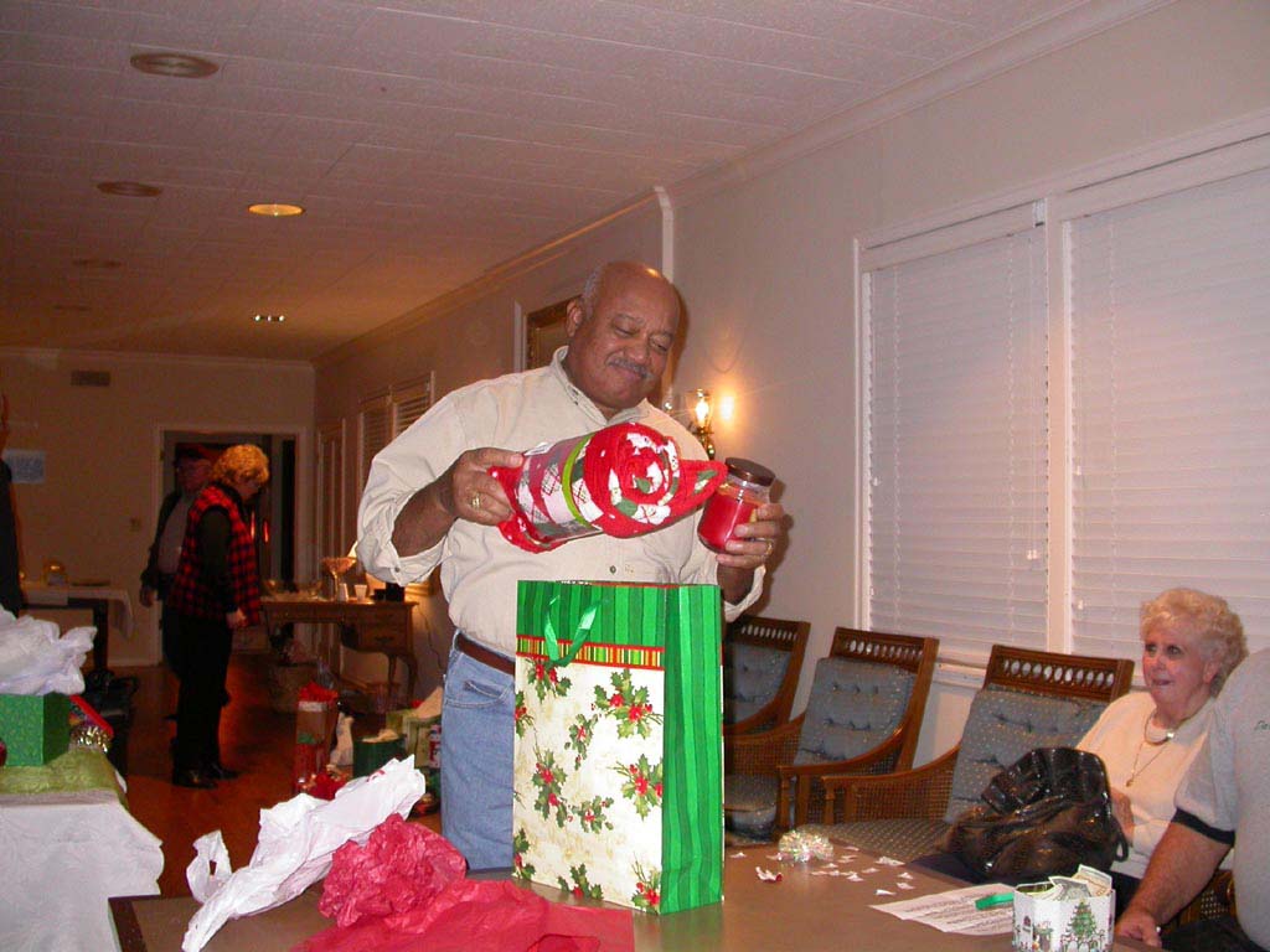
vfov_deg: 37.7
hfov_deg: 49.0
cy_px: 476
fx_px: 1394
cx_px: 635
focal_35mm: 38
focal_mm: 7.85
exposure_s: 1/60
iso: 200
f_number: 2.6
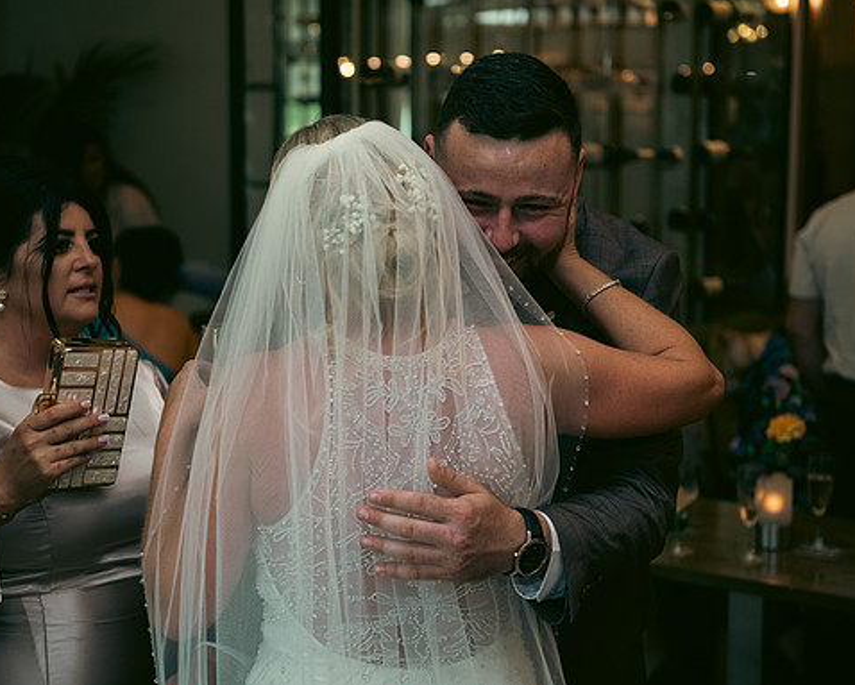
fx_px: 1671
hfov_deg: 28.7
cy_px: 342
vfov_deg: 23.2
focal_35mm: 66
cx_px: 410
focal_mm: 58
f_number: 3.5
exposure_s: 1/160
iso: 800
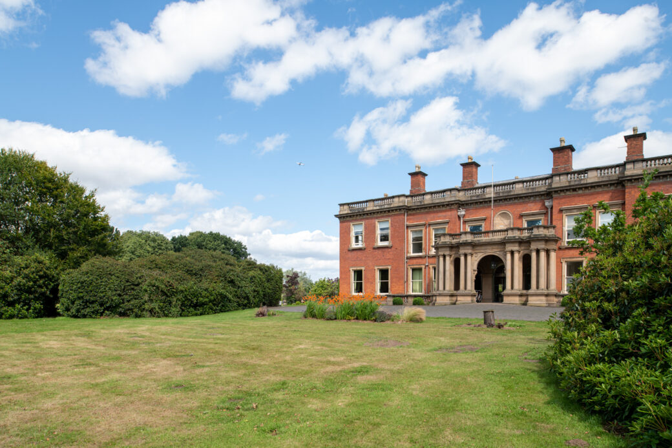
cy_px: 224
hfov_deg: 73.8
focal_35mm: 24
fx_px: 448
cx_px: 336
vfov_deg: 53.1
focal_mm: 24
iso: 200
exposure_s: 1/250
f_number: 8
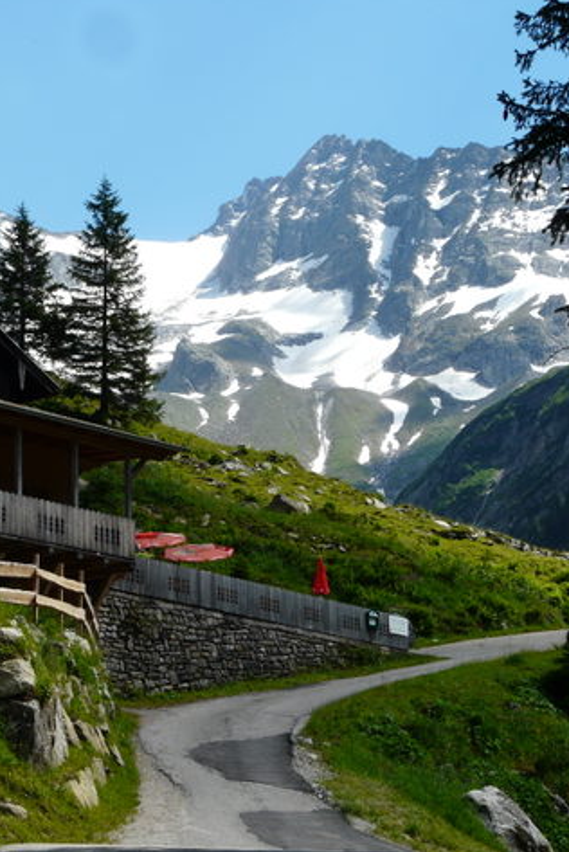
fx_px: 2296
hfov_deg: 14.1
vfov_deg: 21.0
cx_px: 167
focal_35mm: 97
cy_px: 421
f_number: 5.6
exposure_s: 1/320
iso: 100
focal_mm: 11.4
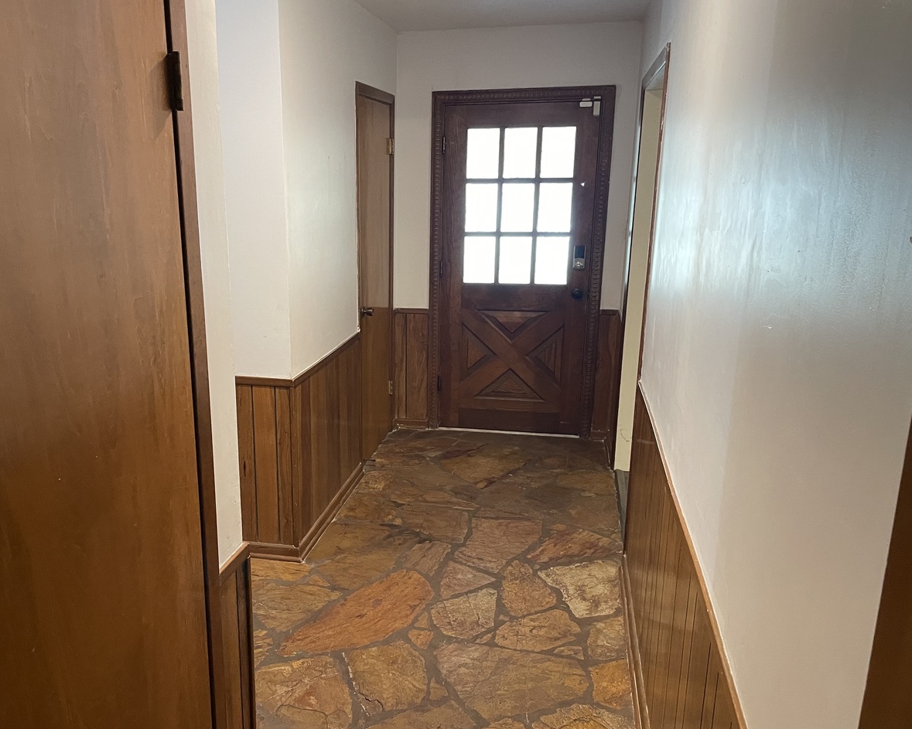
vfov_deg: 47.0
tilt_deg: -13.5
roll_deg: +0.9
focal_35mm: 31
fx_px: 837
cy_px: 414
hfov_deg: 56.8
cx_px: 370
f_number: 1.6
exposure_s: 1/42
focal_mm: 4.2
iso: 320
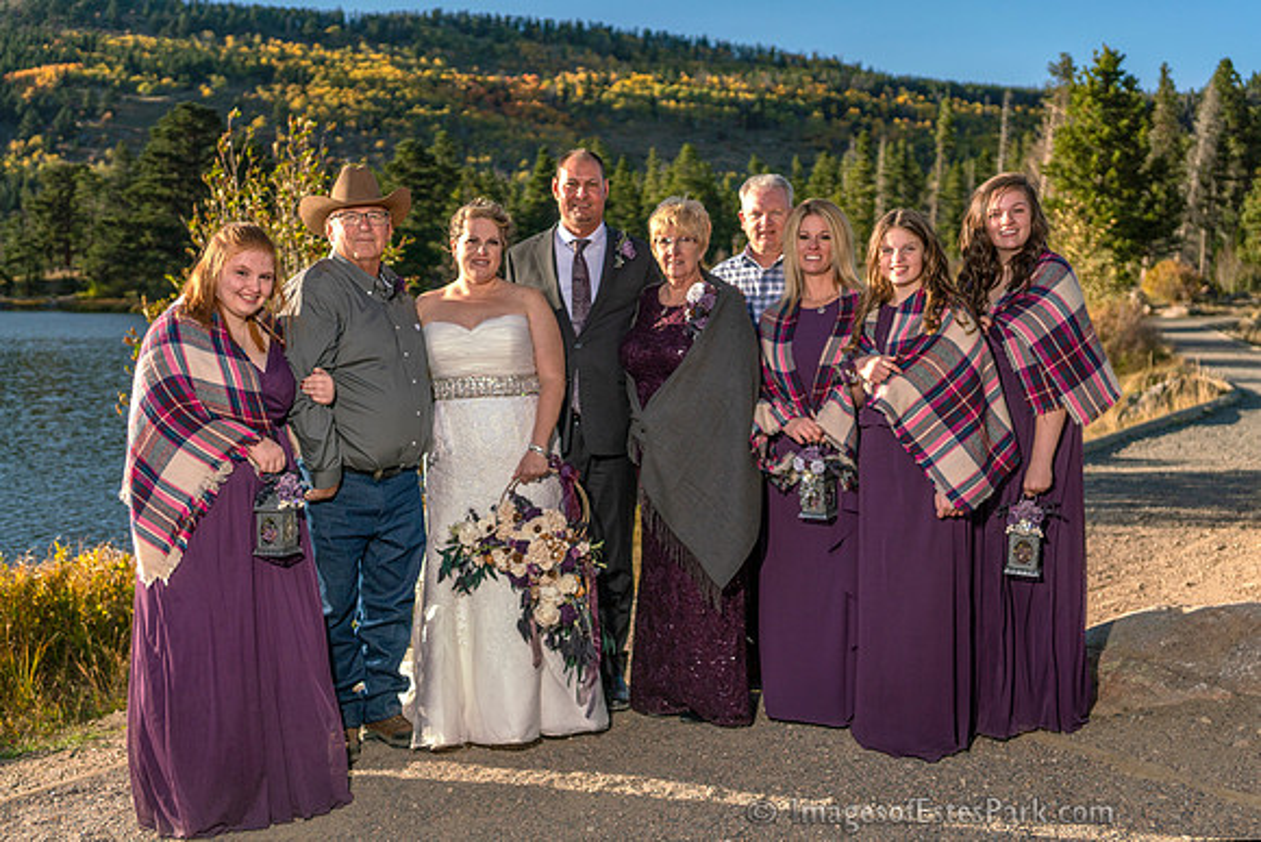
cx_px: 630
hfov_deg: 54.4
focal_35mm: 35
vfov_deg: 37.9
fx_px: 1226
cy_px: 421
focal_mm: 35
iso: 250
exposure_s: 1/4000
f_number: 2.8
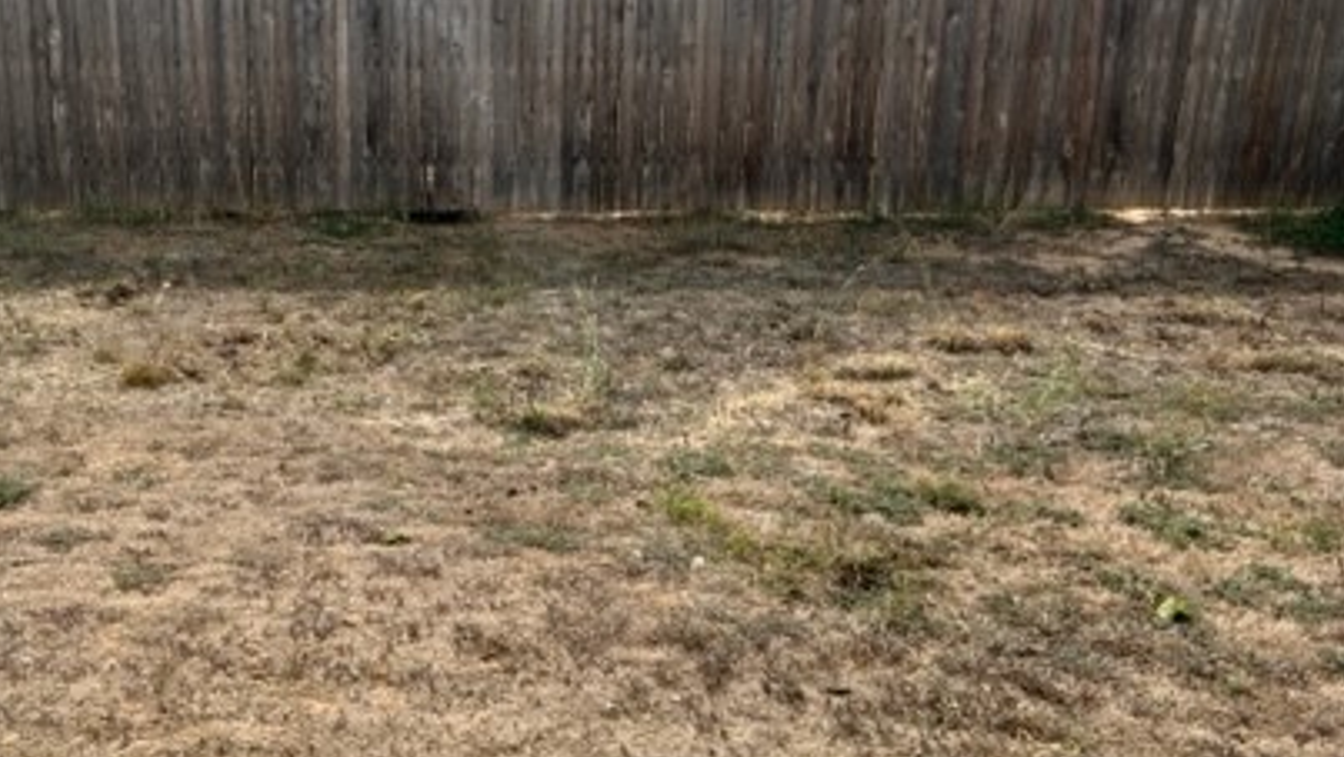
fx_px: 1604
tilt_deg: -16.6
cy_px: 340
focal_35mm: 45
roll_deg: +0.8
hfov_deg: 44.4
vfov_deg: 26.5
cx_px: 387
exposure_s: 1/3460
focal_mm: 5.7
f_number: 1.5
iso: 50
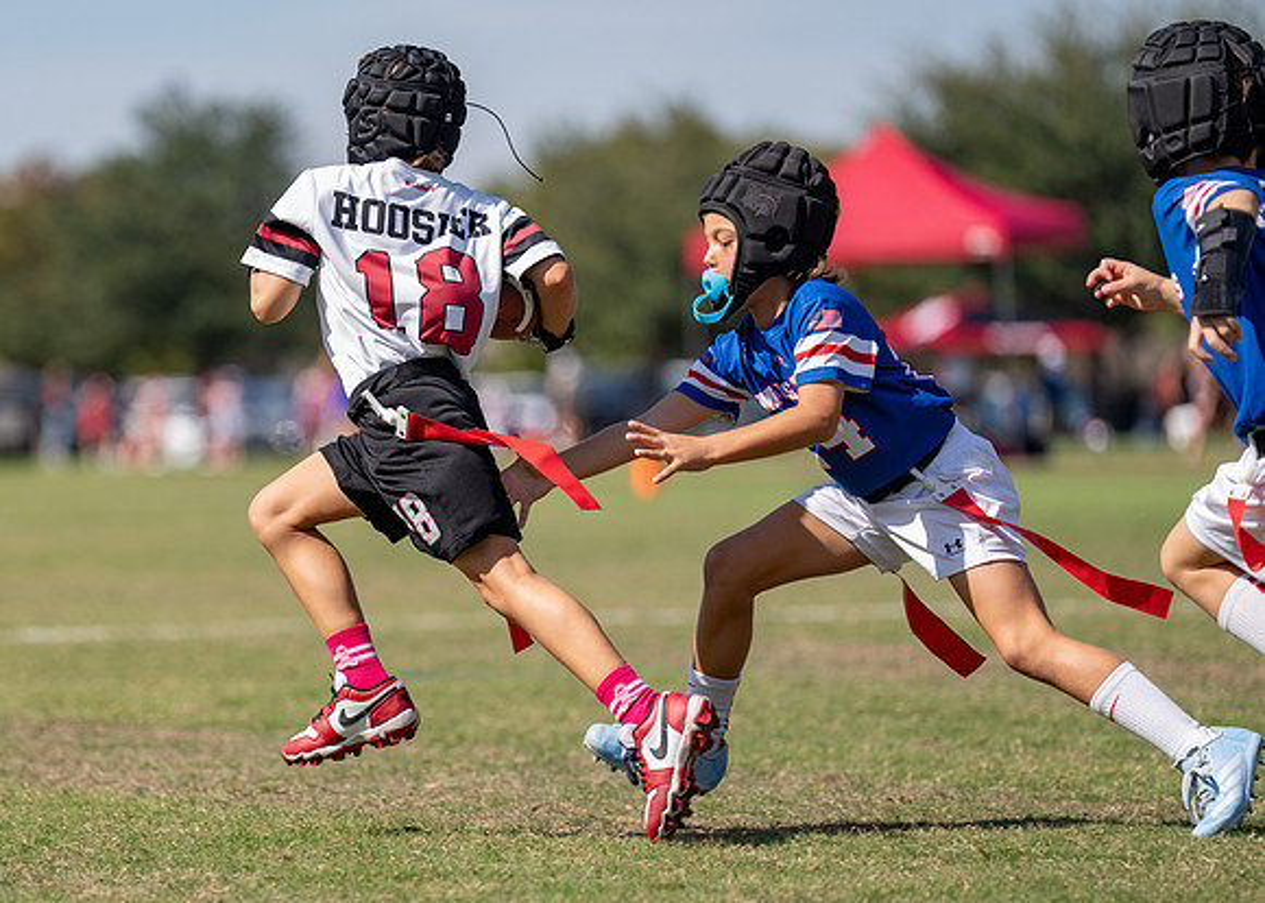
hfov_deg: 8.1
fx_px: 8958
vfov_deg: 5.8
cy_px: 475
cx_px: 309
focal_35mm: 249
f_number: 2.8
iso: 100
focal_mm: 168
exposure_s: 1/1600
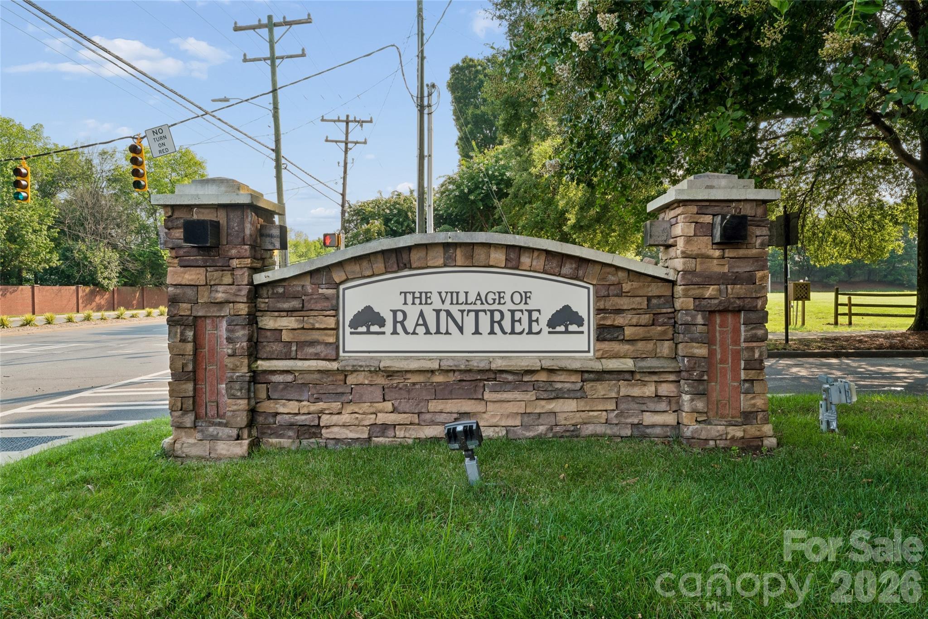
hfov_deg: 73.7
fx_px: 619
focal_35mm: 24
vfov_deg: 53.1
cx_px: 464
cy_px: 310
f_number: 22
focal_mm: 24
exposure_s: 1/8
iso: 100
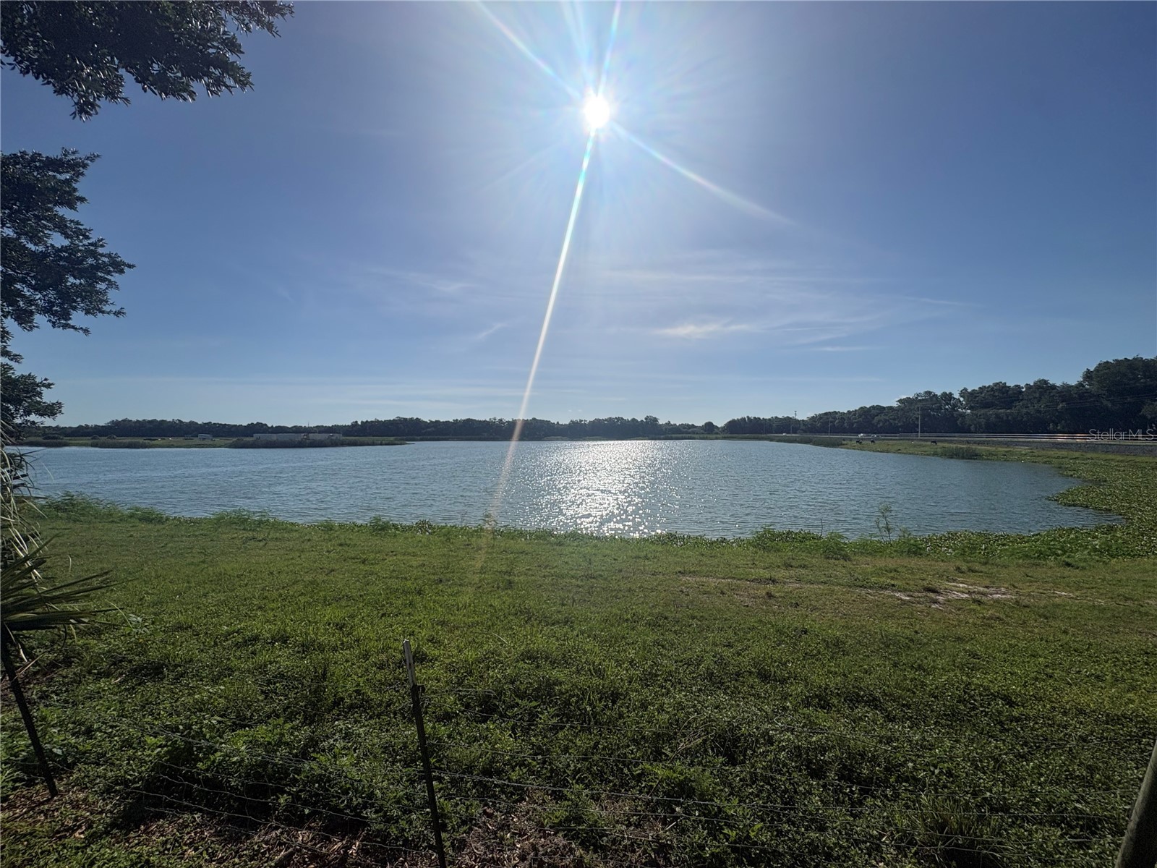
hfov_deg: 102.1
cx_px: 578
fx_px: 468
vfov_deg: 85.7
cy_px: 434
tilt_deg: +0.9
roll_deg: +0.4
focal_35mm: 14
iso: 40
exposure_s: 1/6135
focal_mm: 2.22
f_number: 2.2
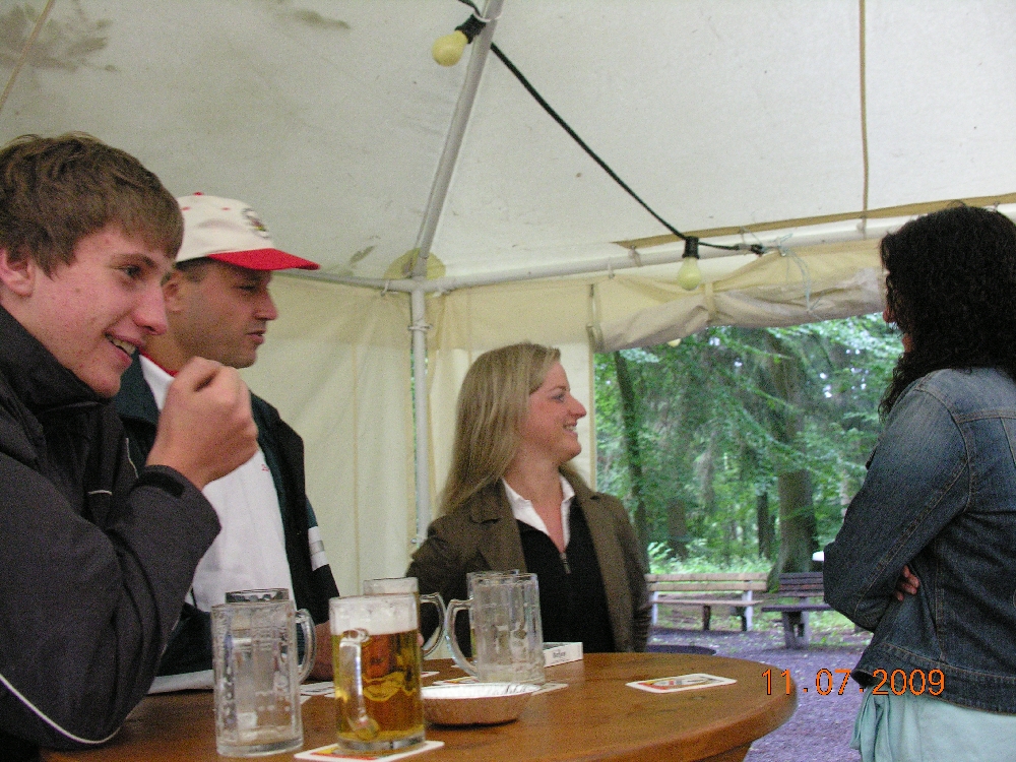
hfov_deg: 52.6
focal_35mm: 35
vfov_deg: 40.7
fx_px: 1027
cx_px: 508
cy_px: 381
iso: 400
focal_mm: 8.9
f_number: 2.8
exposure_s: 1/30
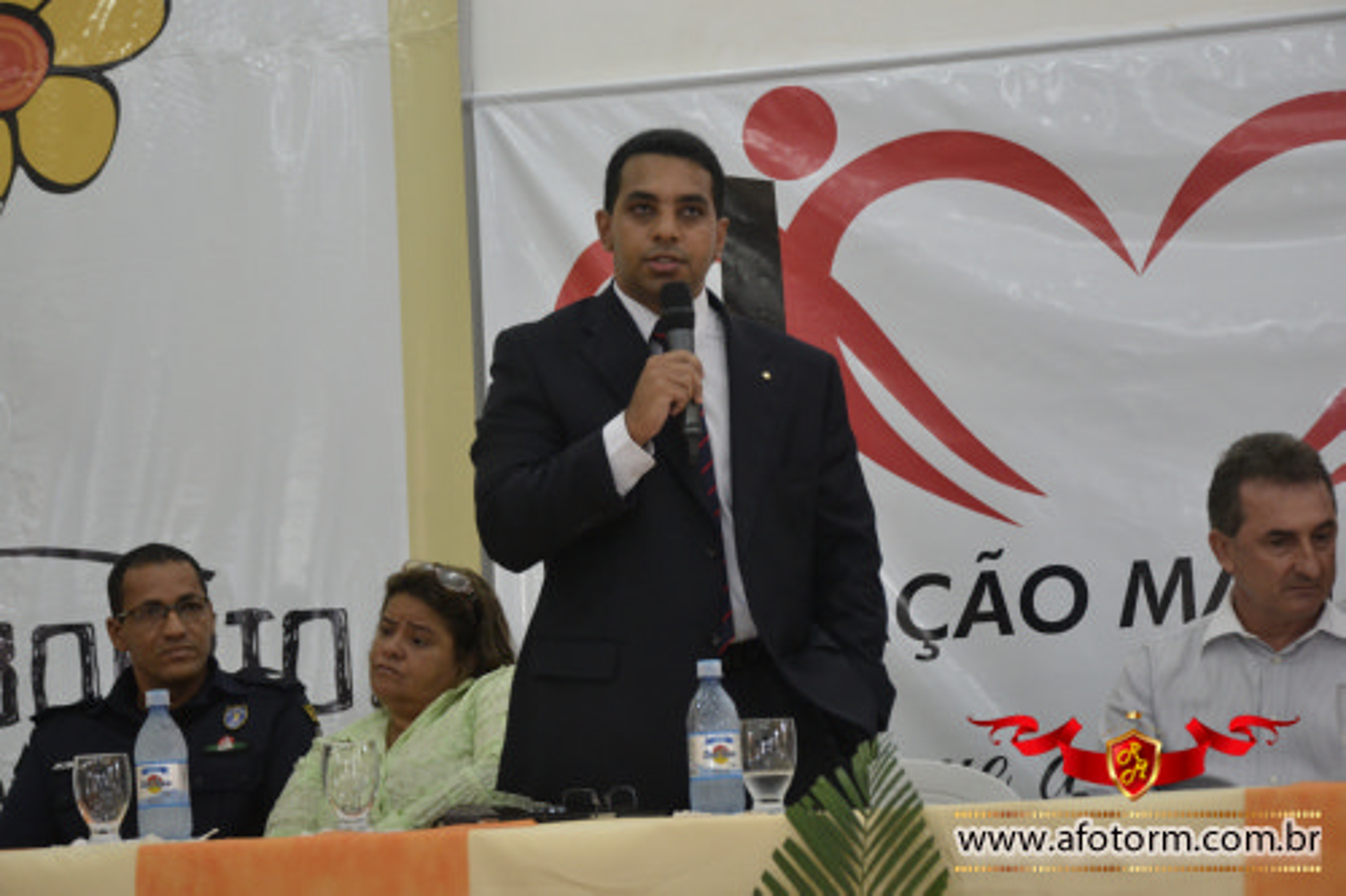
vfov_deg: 13.0
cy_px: 448
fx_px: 3924
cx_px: 673
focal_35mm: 105
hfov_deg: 19.5
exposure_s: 1/100
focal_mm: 70
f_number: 5.3
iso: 1600
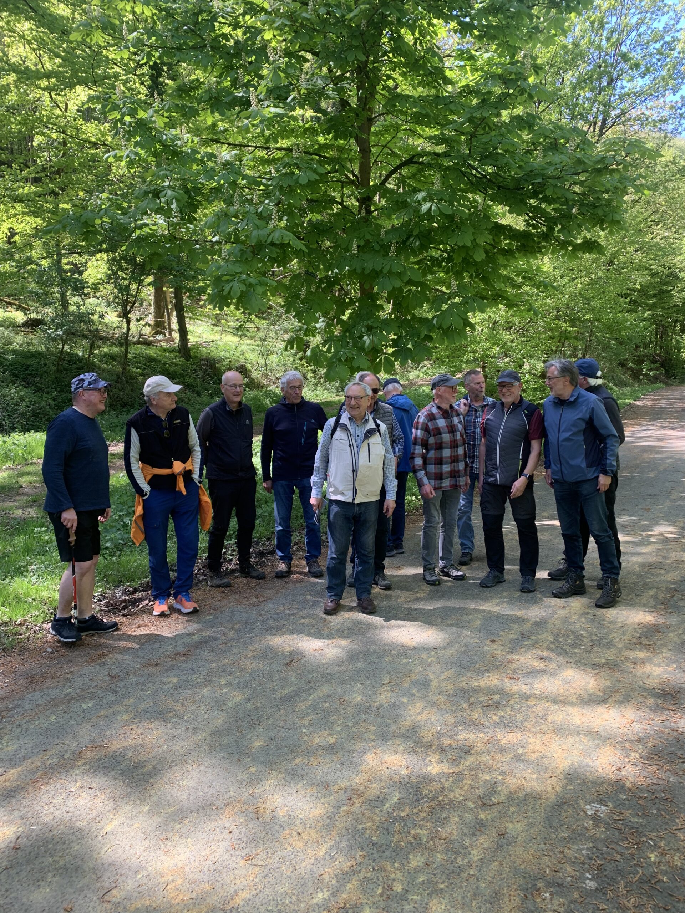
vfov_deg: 67.3
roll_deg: -0.4
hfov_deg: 53.1
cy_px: 456
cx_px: 342
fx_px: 686
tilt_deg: -3.3
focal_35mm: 26
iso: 25
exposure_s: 1/121
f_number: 1.8
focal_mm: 4.25
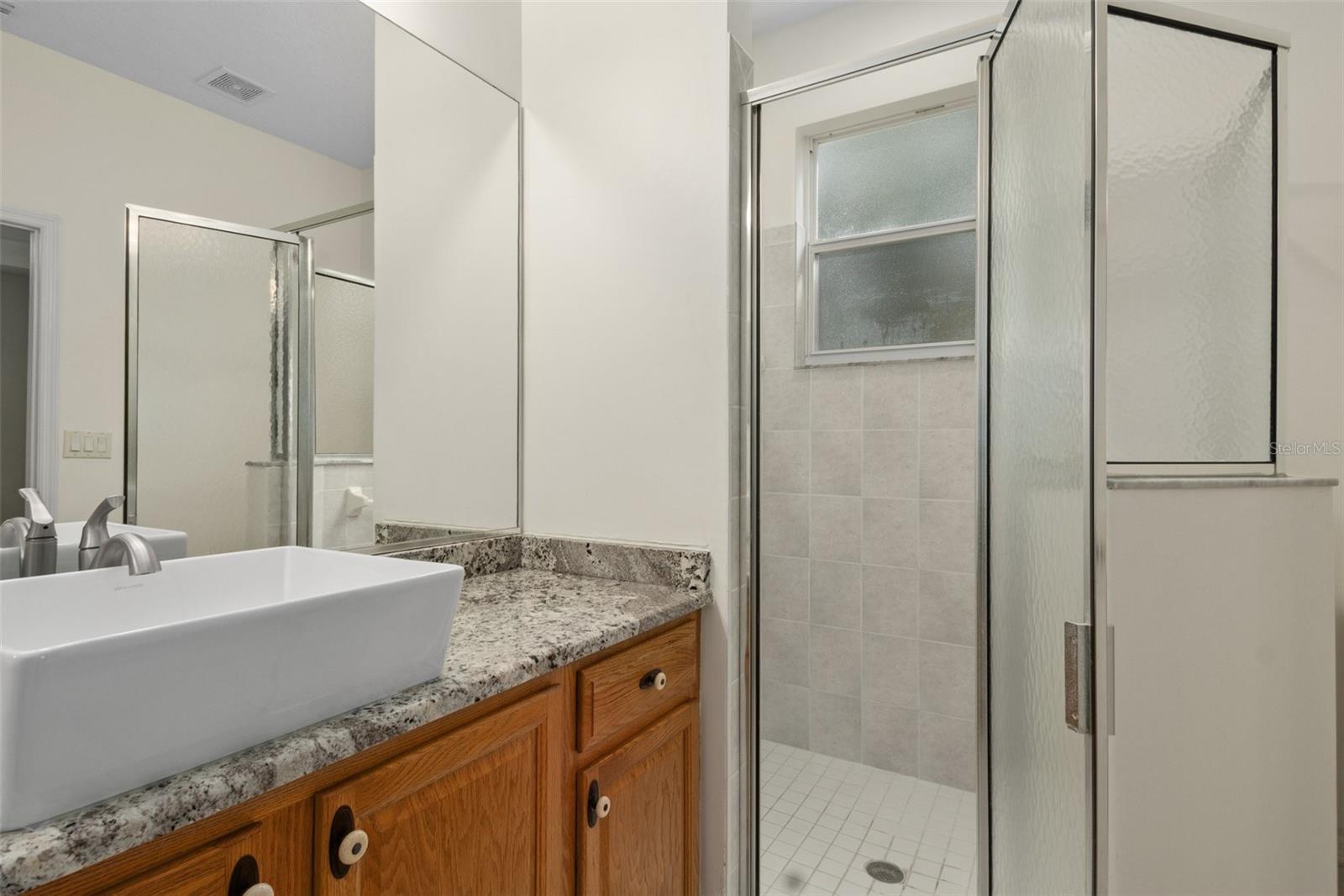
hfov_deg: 95.0
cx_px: 672
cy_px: 448
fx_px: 616
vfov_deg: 72.0
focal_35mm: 16
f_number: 8
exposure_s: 1/5
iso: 320
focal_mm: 11
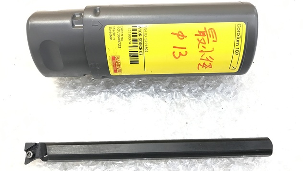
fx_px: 249
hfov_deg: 62.6
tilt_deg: -56.8
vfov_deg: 37.7
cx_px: 153
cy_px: 83
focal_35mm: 31
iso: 40
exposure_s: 1/17
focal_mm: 3.99
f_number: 1.8
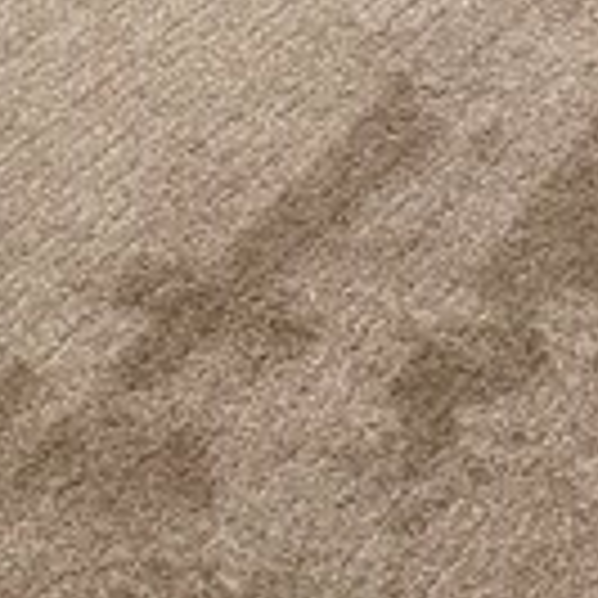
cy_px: -1129
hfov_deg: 9.5
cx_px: -863
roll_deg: +0.3
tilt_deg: -15.1
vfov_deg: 8.9
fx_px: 3186
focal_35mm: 163
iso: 250
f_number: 1.78
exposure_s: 1/60
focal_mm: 6.76
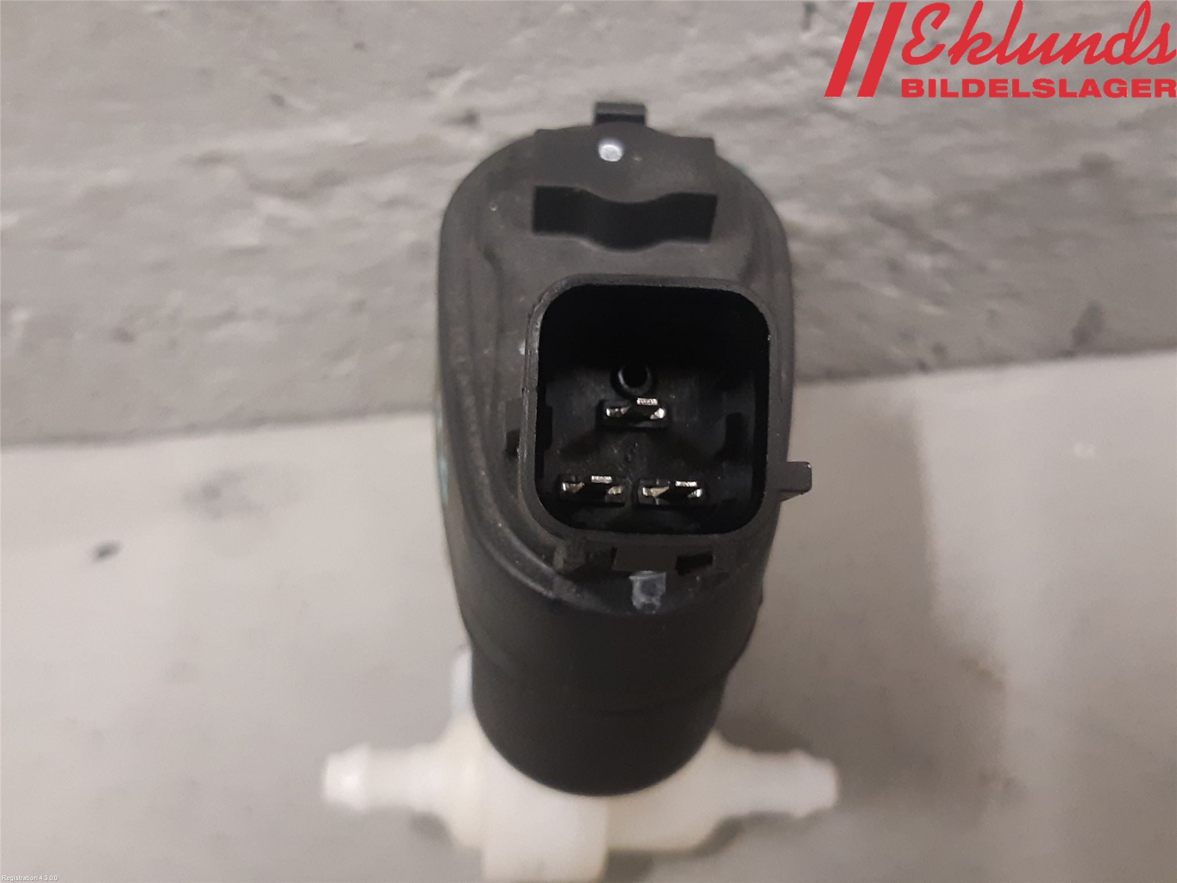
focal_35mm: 26
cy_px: 442
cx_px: 588
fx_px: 884
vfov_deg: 53.1
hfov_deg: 67.3
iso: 250
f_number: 1.7
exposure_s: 1/50
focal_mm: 3.93
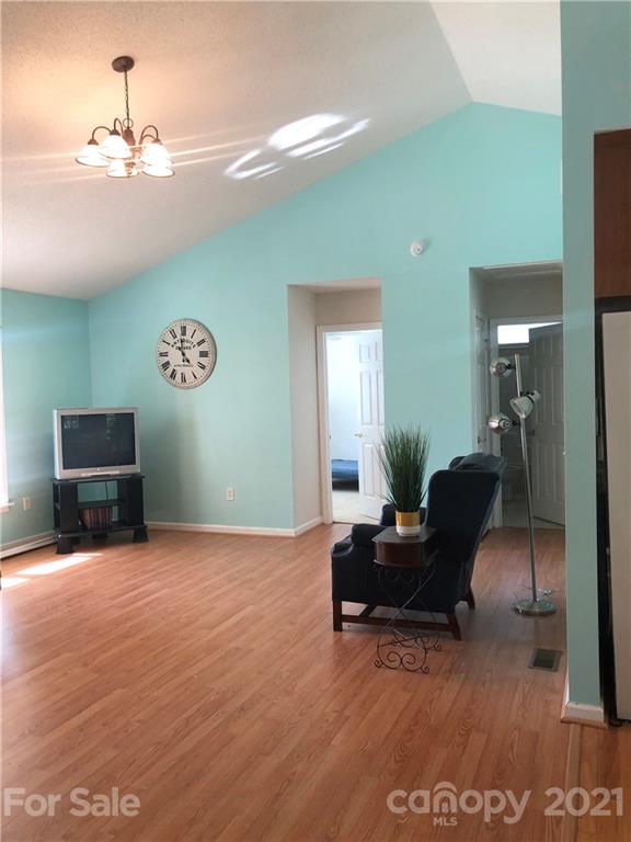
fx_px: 681
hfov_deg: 49.7
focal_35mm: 28
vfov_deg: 63.4
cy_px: 421
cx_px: 316
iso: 32
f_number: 1.8
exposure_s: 1/30
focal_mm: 4
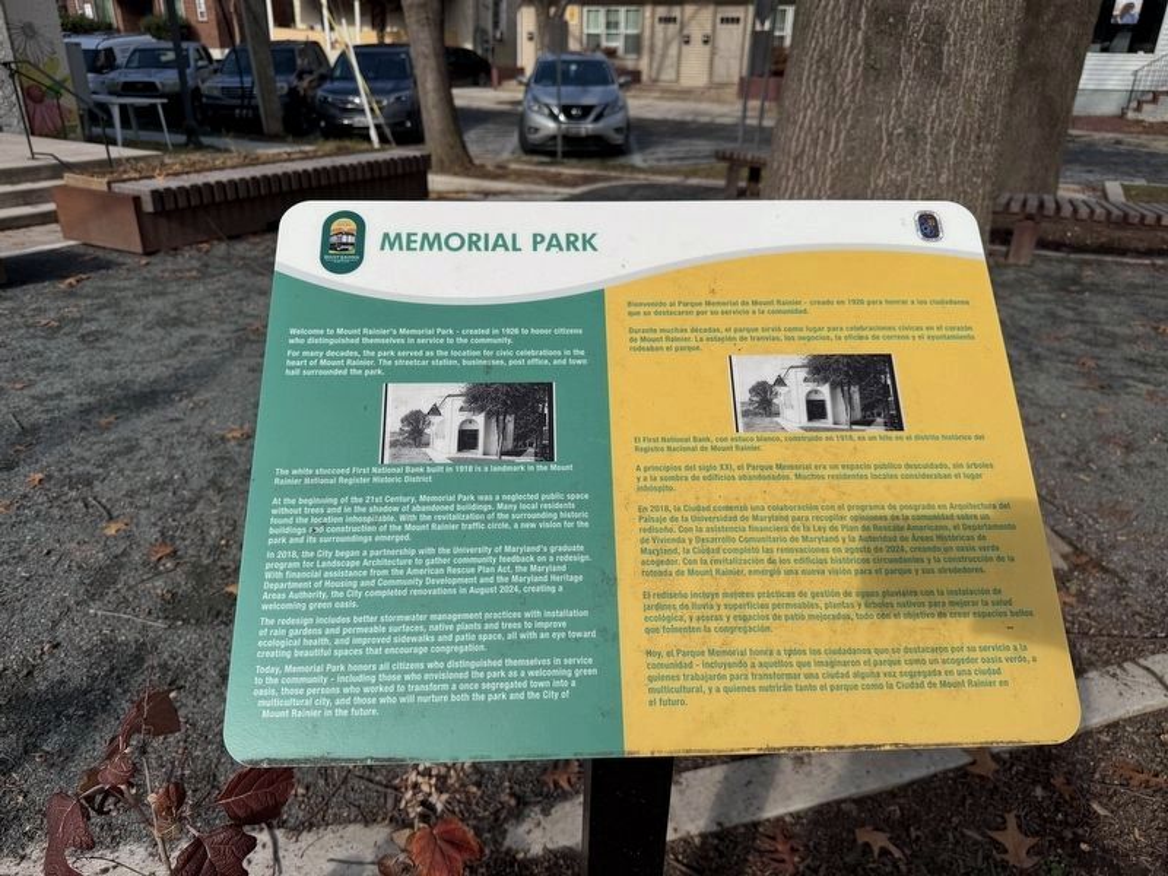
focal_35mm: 24
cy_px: 438
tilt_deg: -23.9
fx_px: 810
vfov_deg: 56.8
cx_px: 584
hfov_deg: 71.6
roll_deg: -1.9
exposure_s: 1/6711
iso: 80
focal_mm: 6.76
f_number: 1.78
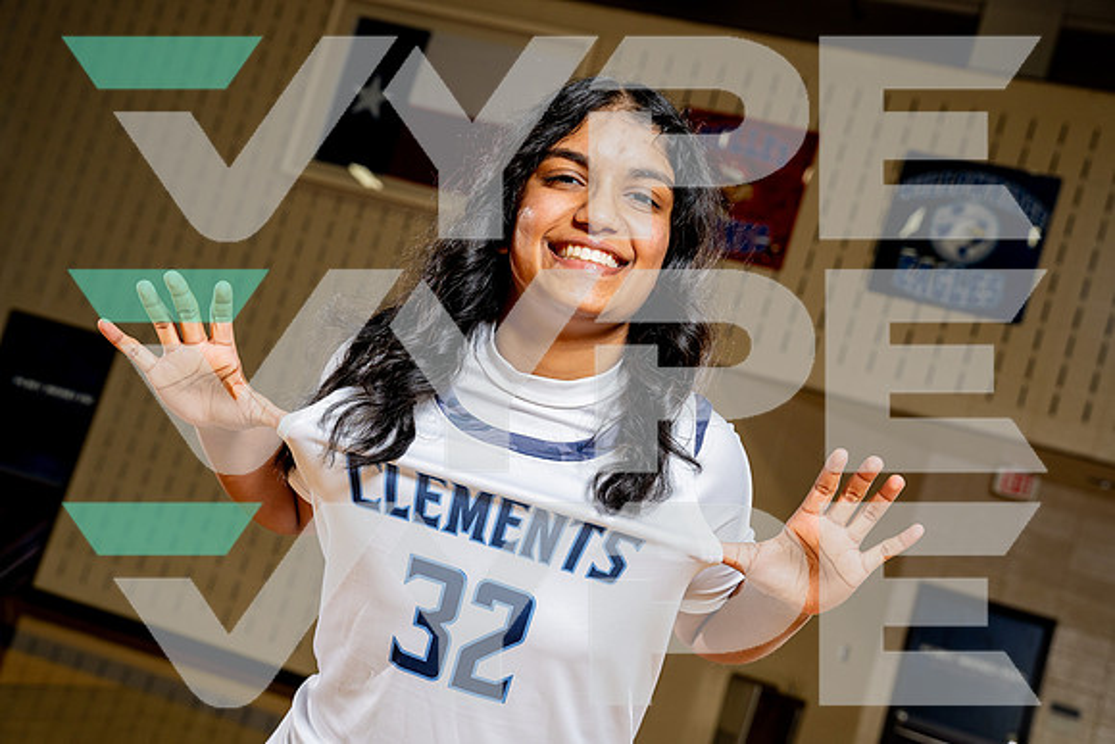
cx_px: 558
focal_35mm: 51
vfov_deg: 26.5
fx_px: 1580
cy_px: 372
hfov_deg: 38.9
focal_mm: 51
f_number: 5.6
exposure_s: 1/250
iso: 400
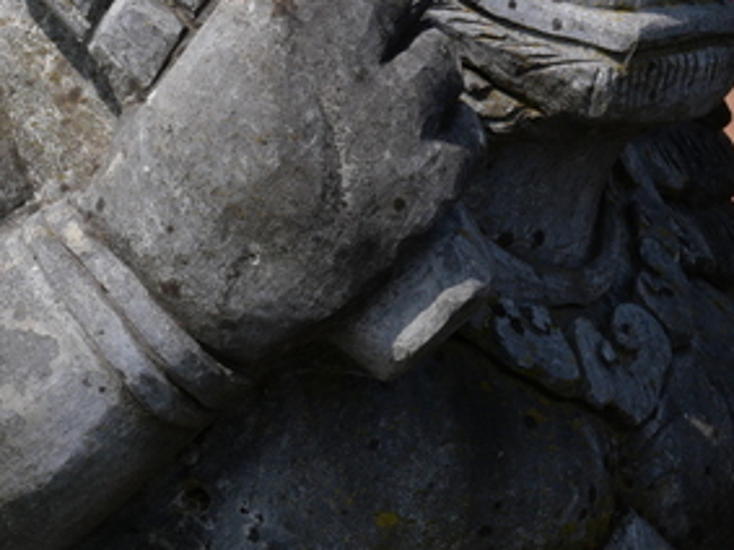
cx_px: 651
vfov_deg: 4.9
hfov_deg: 6.6
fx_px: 6359
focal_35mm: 300
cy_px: -150
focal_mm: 53
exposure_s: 1/640
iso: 800
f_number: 8
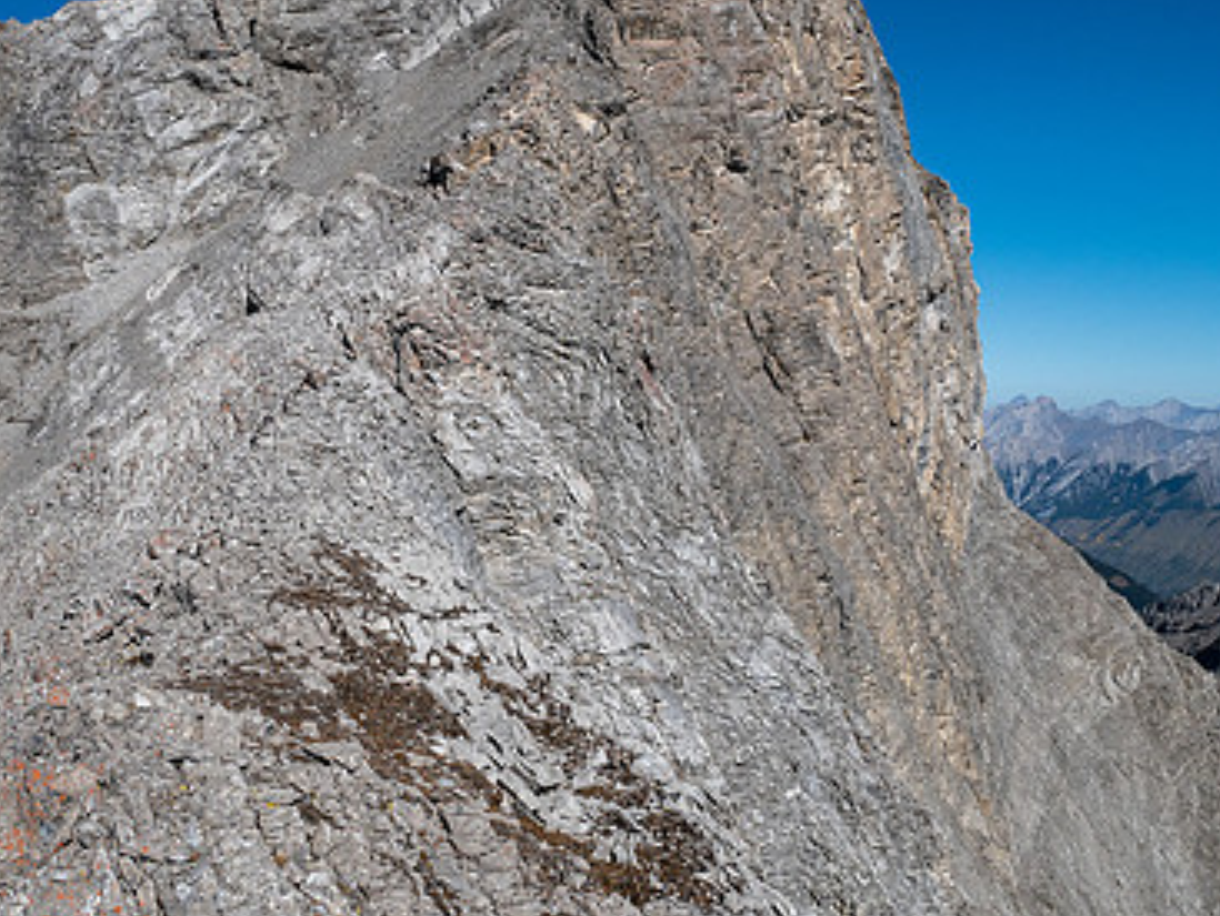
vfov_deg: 37.7
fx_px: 1340
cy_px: 395
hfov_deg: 48.8
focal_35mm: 38
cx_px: 530
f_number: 8
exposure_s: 1/800
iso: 200
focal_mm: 12
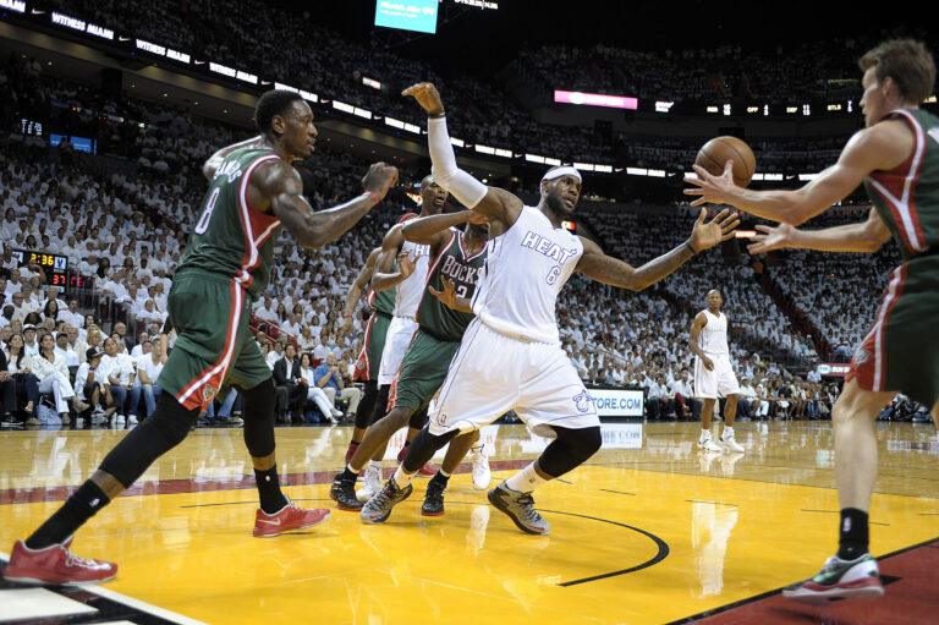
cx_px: 470
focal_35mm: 38
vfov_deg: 35.0
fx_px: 990
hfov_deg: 50.7
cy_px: 312
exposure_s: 1/500
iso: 1600
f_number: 2.8
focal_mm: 38
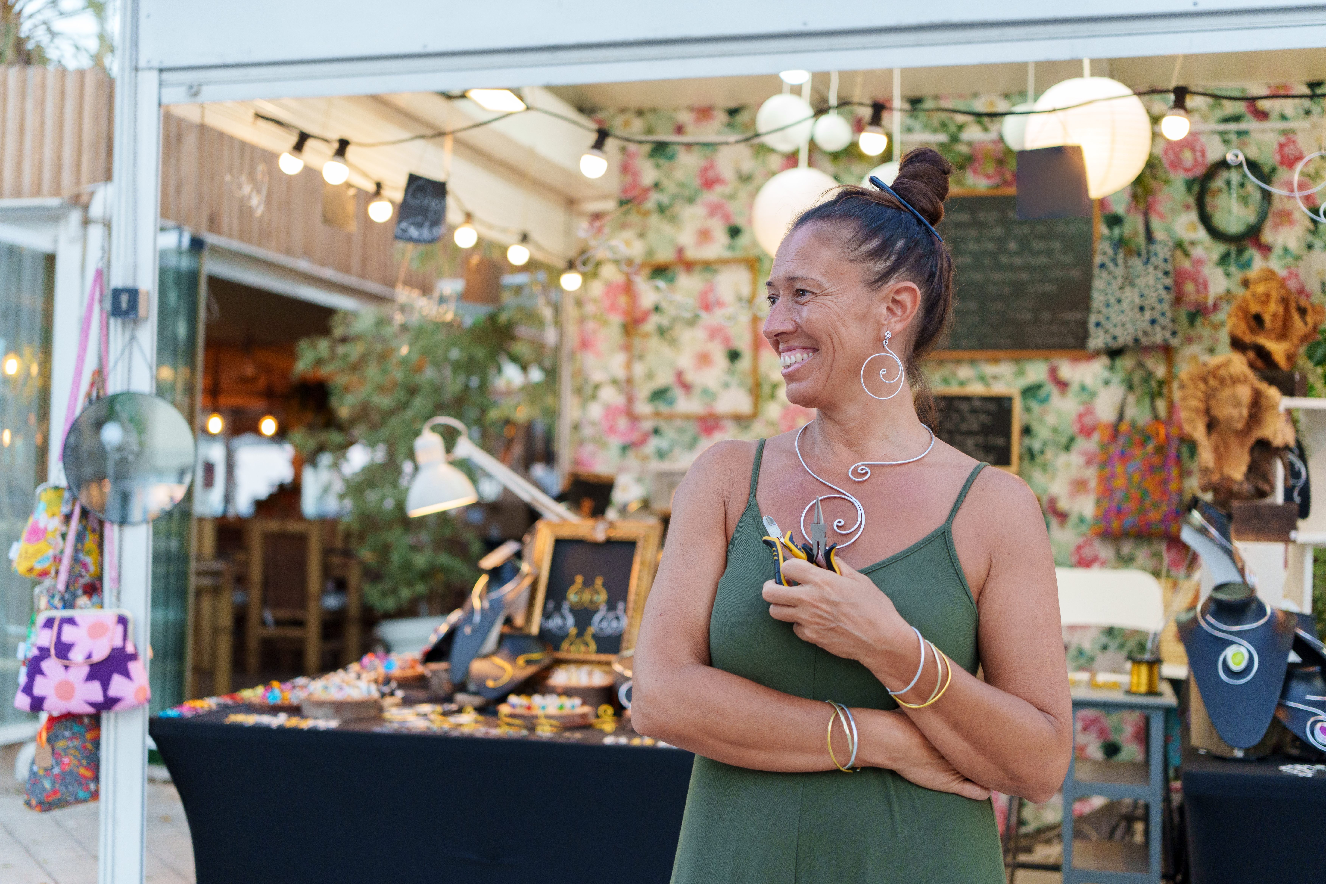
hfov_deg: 39.6
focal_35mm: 50
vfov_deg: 27.0
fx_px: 1842
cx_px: 663
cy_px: 442
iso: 1000
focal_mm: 50
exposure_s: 1/320
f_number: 2.8
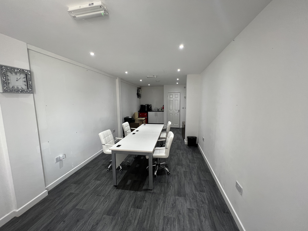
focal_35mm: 13
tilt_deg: -7.8
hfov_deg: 106.2
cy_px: 116
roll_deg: +0.9
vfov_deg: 89.9
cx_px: 154
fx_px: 116
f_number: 1.8
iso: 160
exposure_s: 1/100
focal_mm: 1.57
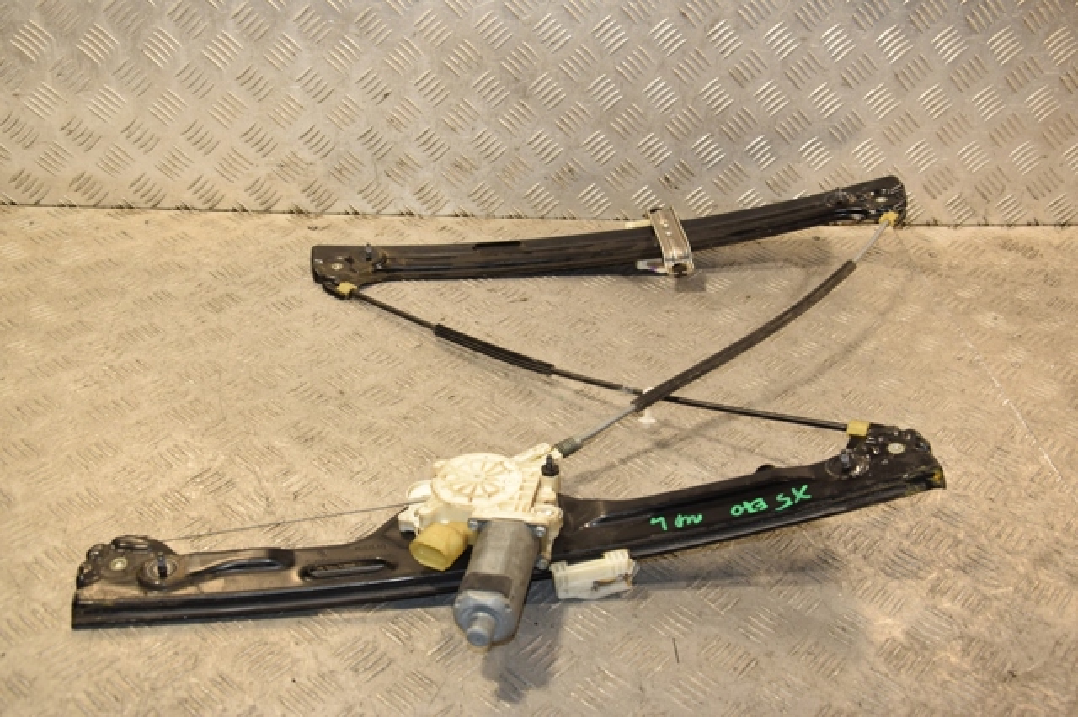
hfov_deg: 49.6
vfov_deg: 34.2
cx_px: 539
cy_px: 358
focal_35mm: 39
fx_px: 1167
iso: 800
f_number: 5.6
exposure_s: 1/200
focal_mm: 26
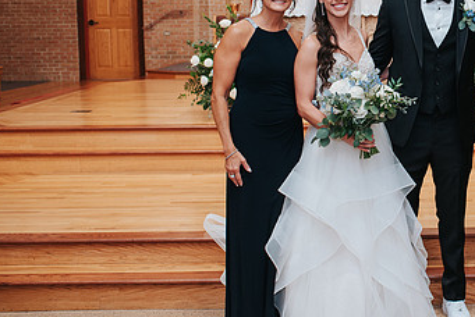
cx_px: 427
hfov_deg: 29.6
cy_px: 111
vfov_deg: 20.9
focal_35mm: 65
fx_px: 858
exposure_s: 1/125
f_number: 2.8
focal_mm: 35
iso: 720
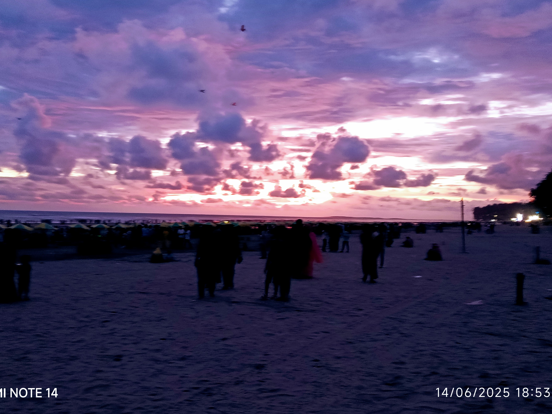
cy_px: 184
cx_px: 260
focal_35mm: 36
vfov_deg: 39.6
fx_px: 574
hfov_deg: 51.3
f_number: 1.7
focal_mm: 5.24
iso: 1237
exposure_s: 1/25
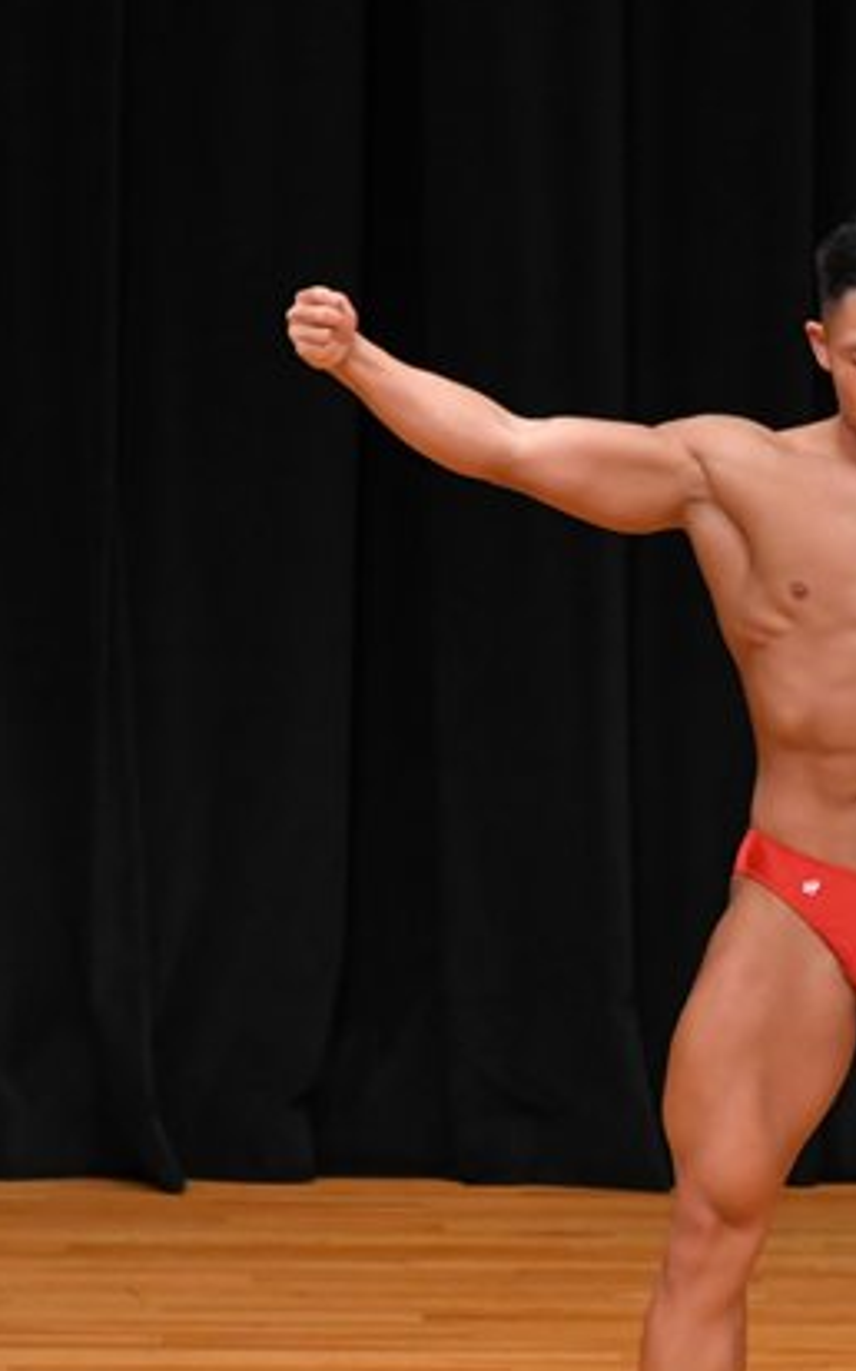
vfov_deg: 3.9
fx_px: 20350
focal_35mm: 545
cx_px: 1000
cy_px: 837
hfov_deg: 2.4
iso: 3200
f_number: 5.6
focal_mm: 190
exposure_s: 1/400
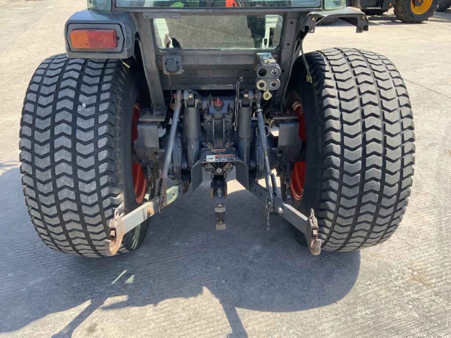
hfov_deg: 61.7
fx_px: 378
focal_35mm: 29
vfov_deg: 48.2
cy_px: 169
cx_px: 226
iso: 16
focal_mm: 3
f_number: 1.8
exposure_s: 1/509
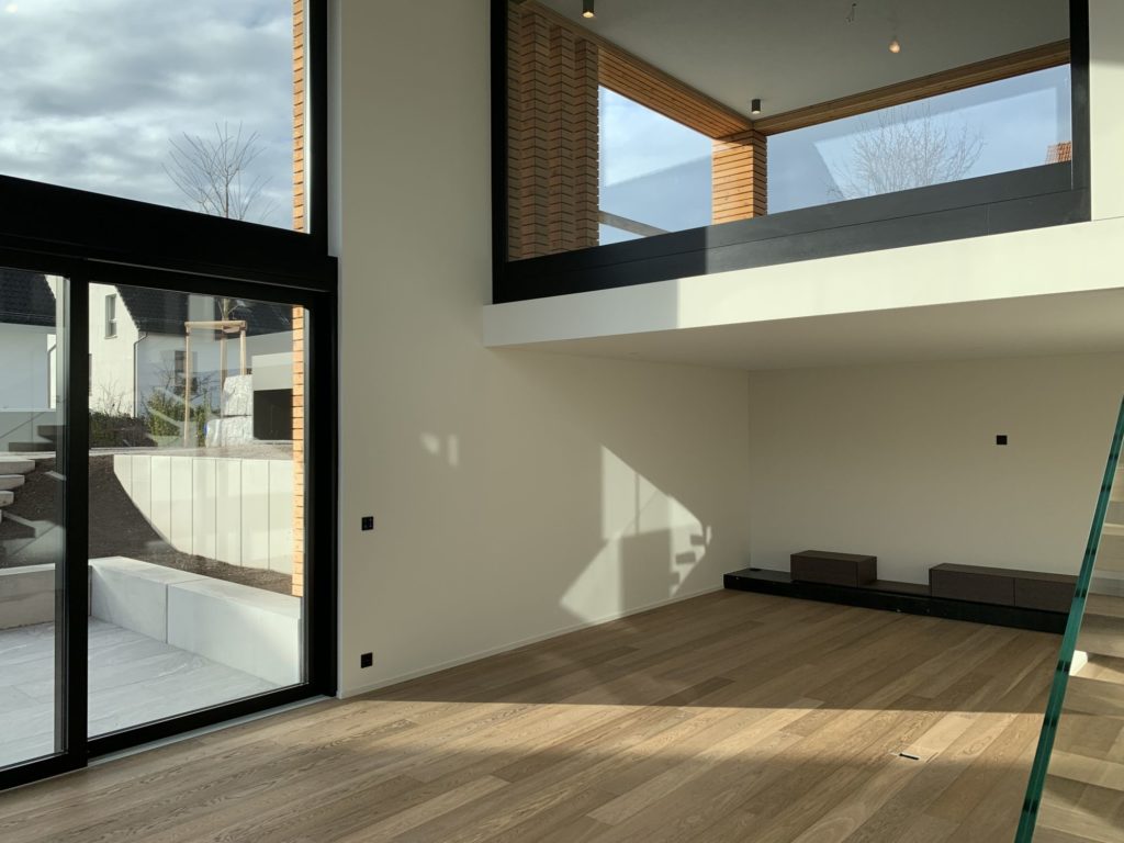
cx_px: 562
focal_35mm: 26
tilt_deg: +2.9
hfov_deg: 67.3
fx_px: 844
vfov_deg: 53.1
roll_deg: +0.8
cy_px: 422
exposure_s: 1/749
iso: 25
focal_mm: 4.25
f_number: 1.8
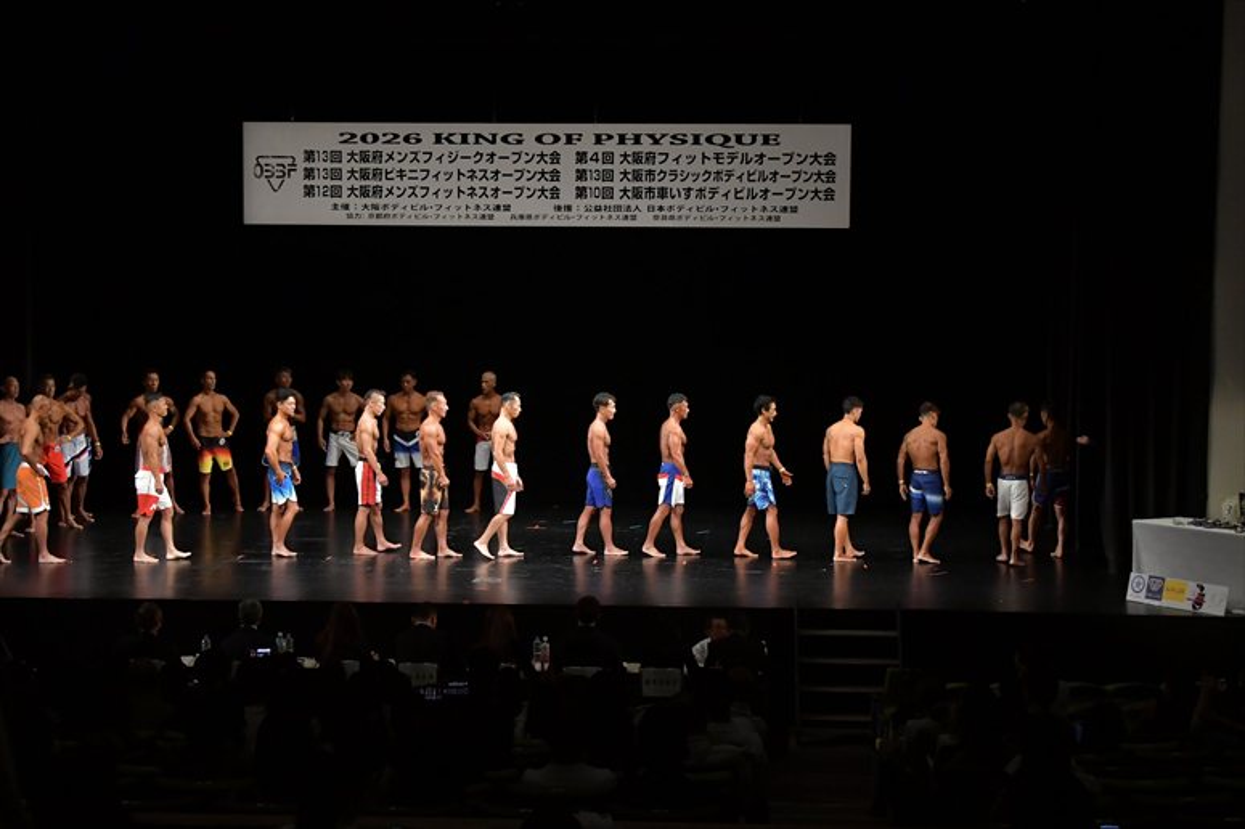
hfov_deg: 30.5
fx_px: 2281
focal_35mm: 66
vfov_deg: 20.6
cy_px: 414
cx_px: 622
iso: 3200
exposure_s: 1/400
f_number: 5.6
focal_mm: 44
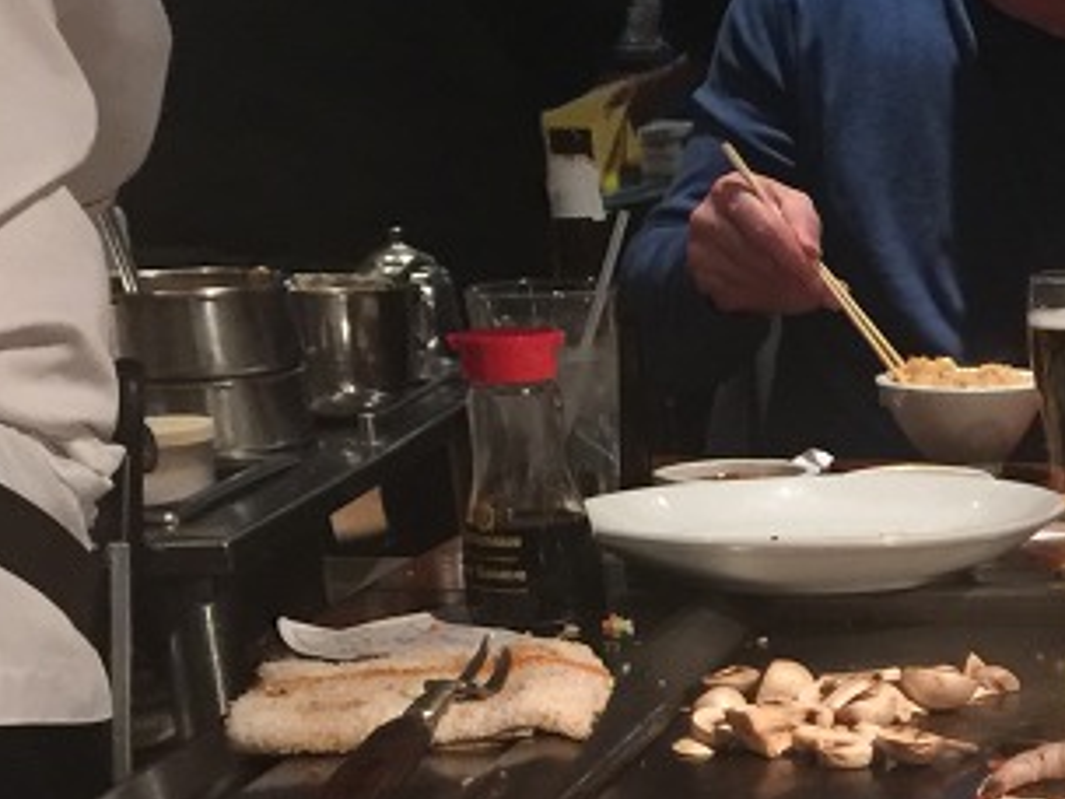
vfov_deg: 15.4
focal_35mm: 90
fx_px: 2769
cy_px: 1114
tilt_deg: -21.6
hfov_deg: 20.1
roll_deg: +0.8
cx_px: 1358
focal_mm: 4.15
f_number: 2.2
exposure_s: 1/8
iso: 100
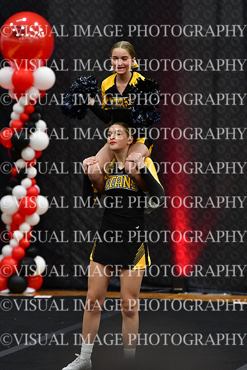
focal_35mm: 300
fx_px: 3085
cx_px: 124
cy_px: 185
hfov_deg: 4.6
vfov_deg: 6.9
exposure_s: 1/500
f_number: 3.5
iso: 4000
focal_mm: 200
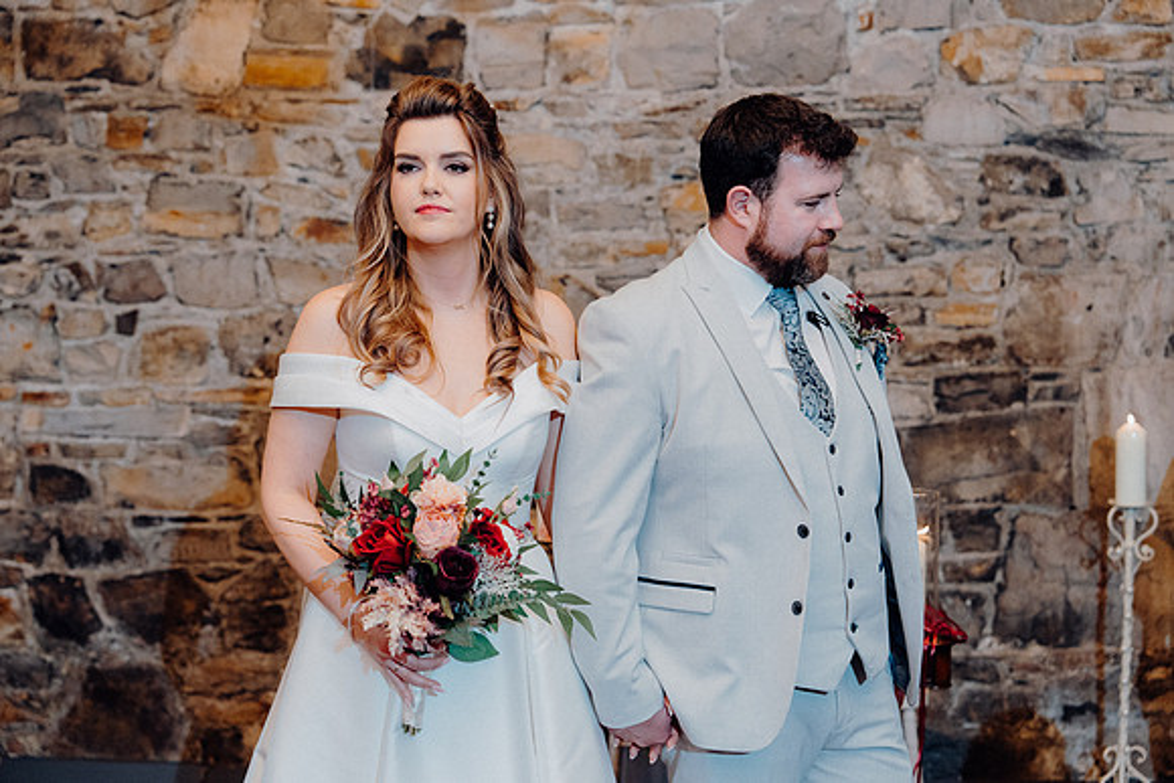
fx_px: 1957
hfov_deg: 33.4
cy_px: 392
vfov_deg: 22.6
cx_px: 587
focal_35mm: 60
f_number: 3.5
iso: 2500
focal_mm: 60
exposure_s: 1/200
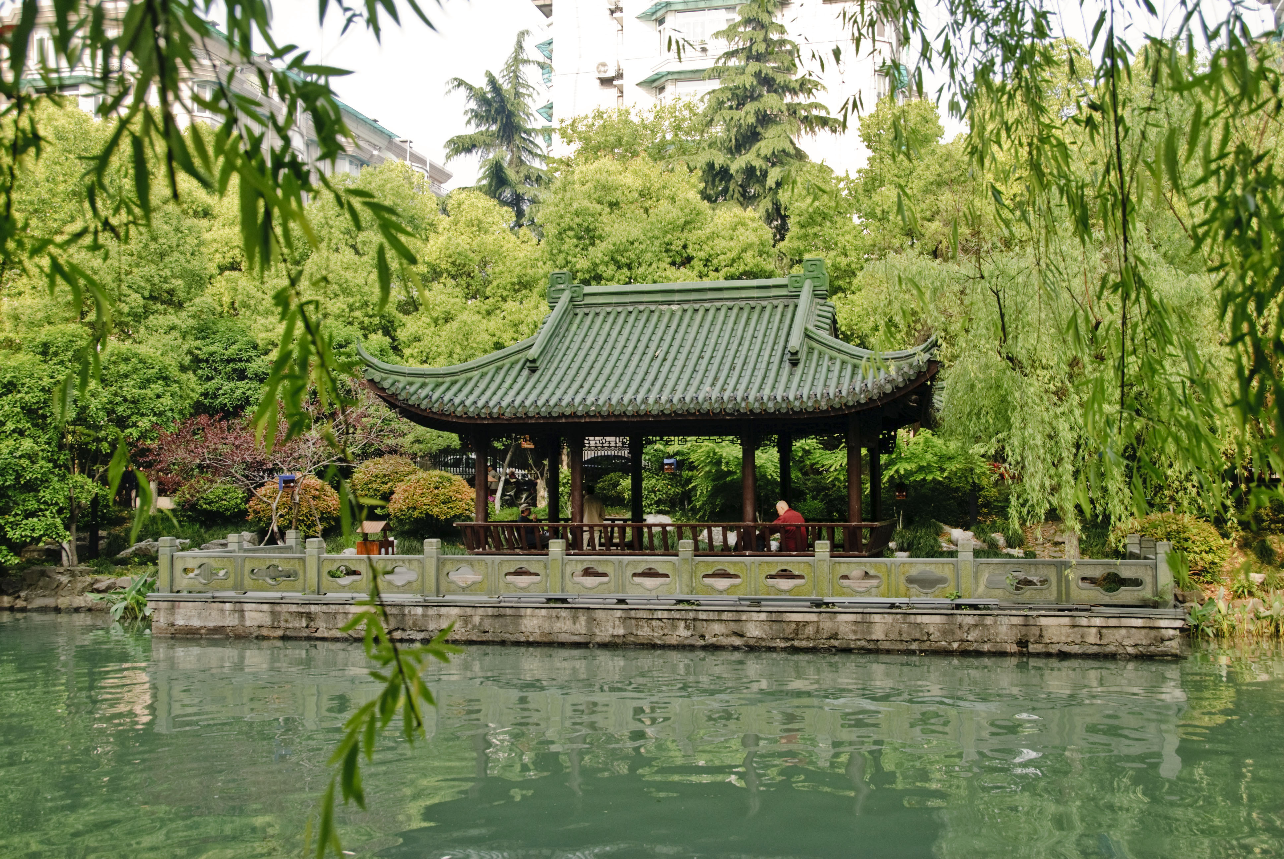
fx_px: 1393
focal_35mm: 39
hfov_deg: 49.5
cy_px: 430
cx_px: 642
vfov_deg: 34.3
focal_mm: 26
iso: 200
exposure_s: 1/160
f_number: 6.3
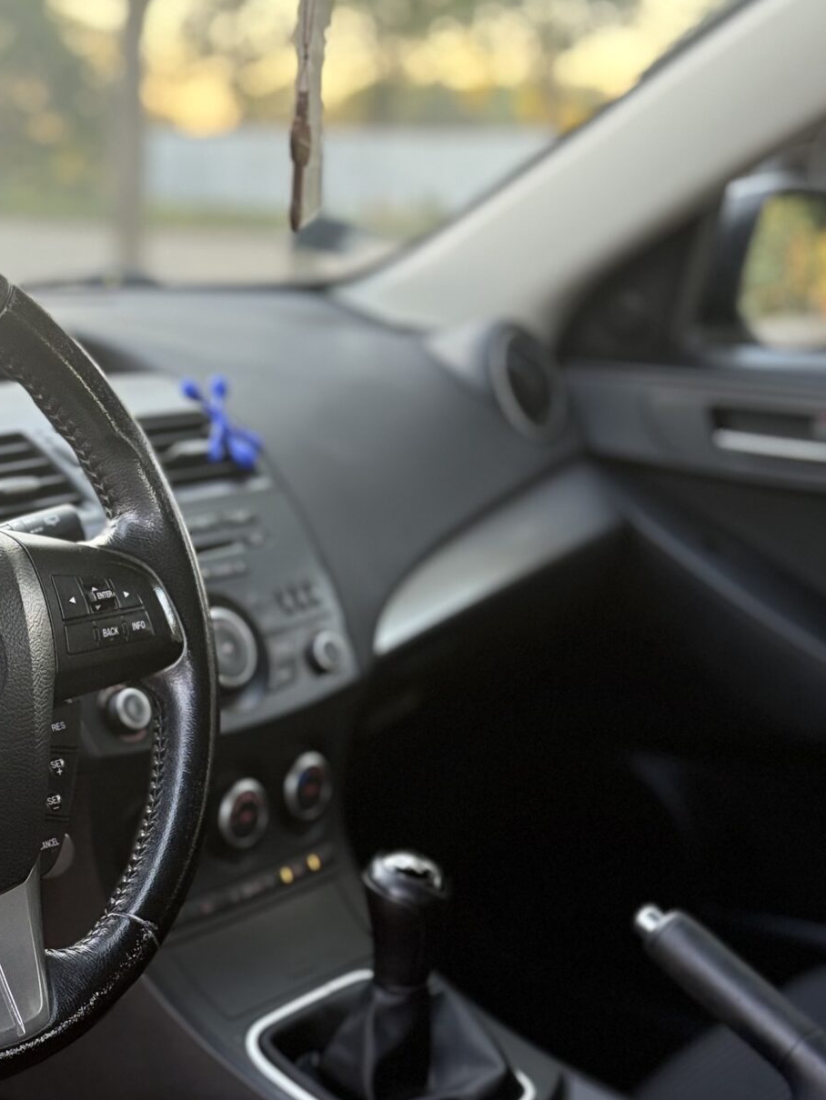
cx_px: 91
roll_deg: -1.4
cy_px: 918
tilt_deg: -22.3
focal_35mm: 55
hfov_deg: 25.8
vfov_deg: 33.6
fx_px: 1749
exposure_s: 1/72
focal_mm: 5.96
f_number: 1.6
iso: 125
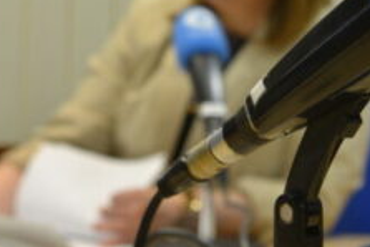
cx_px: 234
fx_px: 1090
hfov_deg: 19.2
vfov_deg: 12.7
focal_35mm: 106
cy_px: -18
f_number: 4
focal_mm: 34
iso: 640
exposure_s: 1/60
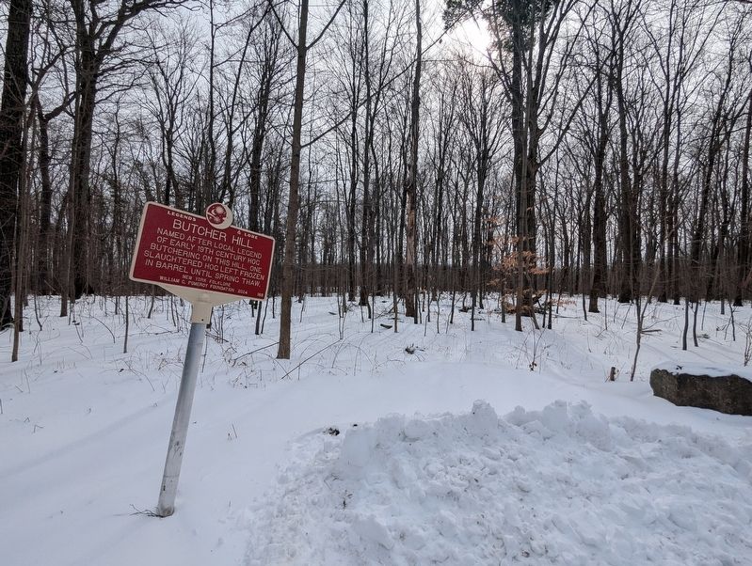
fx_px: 348
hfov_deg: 94.4
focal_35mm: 16
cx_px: 376
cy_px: 283
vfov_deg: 78.3
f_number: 2.2
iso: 41
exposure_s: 1/2160
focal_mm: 2.35
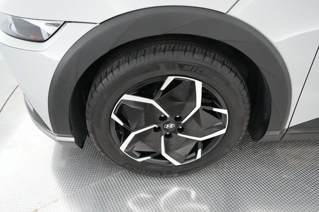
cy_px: 106
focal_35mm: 28
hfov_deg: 65.5
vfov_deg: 46.4
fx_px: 248
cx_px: 160
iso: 6400
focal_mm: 28
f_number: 2.8
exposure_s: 1/250
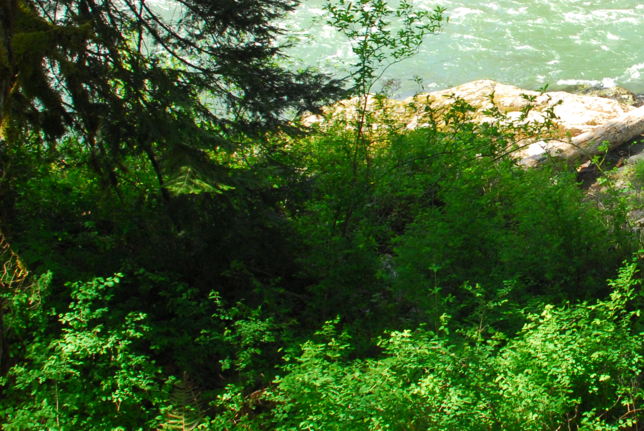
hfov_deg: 28.7
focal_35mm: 66
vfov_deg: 20.5
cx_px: 632
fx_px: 1182
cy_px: 103
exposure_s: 1/80
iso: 400
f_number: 8
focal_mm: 18
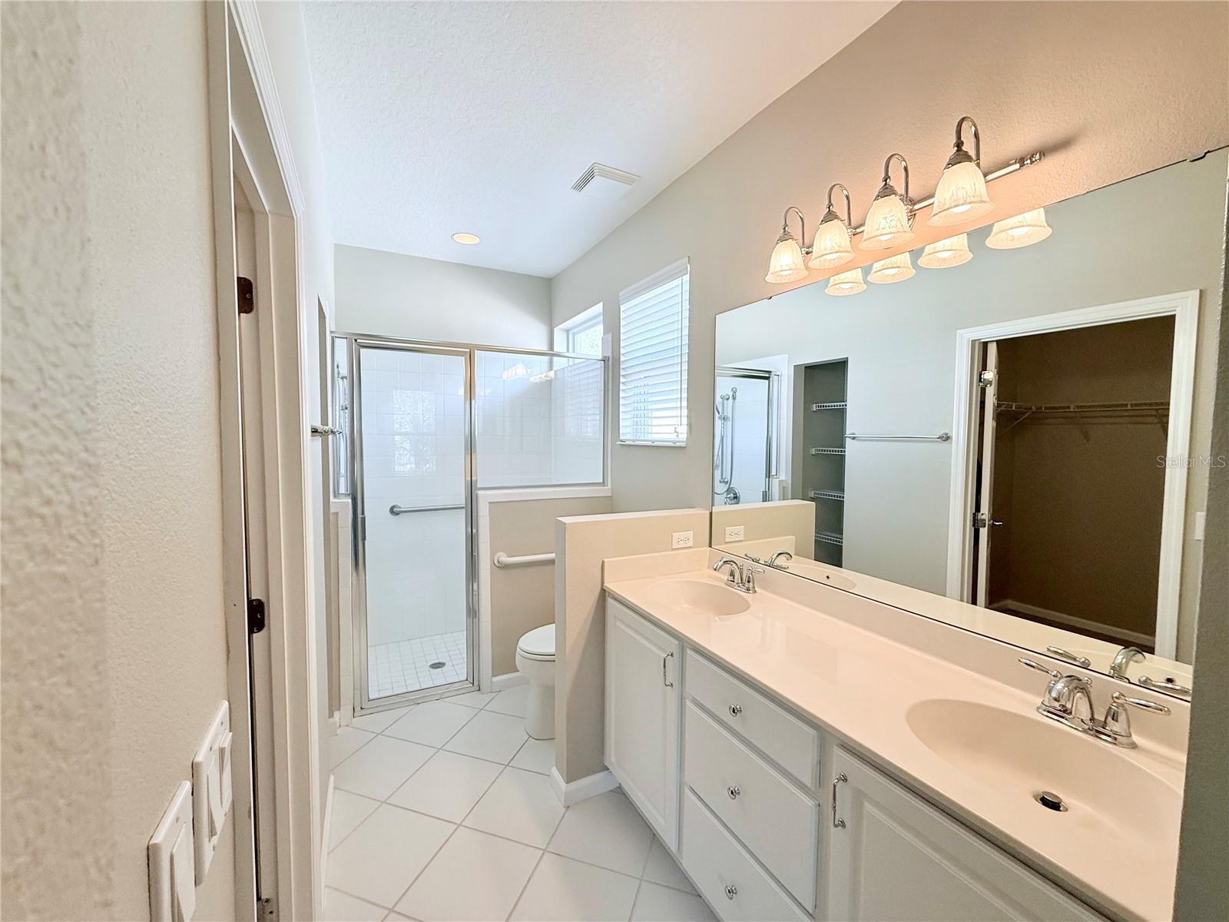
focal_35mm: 14
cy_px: 461
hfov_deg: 102.1
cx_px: 614
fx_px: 497
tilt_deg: -2.8
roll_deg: -0.6
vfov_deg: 85.7
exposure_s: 1/120
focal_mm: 2.22
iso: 100
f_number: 2.2
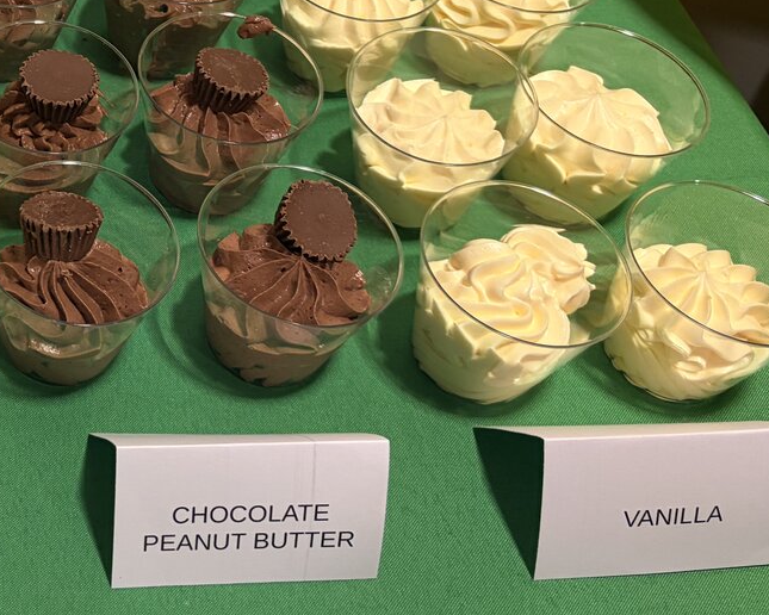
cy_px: 14
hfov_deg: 27.1
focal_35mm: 63
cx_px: -110
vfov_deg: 23.3
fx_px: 1434
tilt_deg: -45.3
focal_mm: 5.96
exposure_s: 1/60
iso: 125
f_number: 1.6
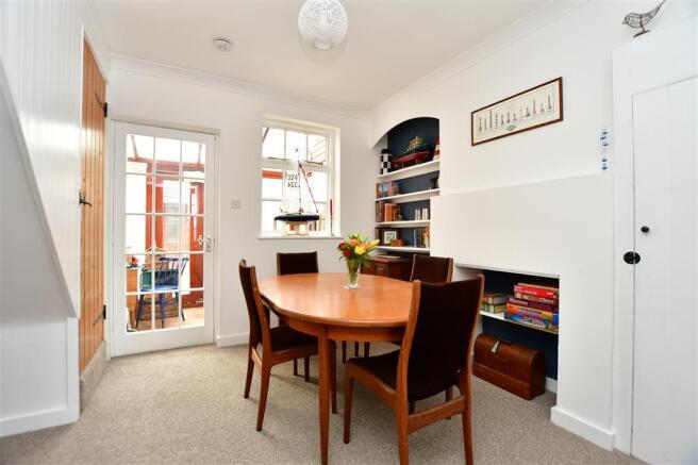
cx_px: 349
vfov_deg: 77.3
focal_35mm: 15
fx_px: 291
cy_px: 232
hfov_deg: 100.4
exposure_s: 1/30
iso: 250
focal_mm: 10
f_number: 5
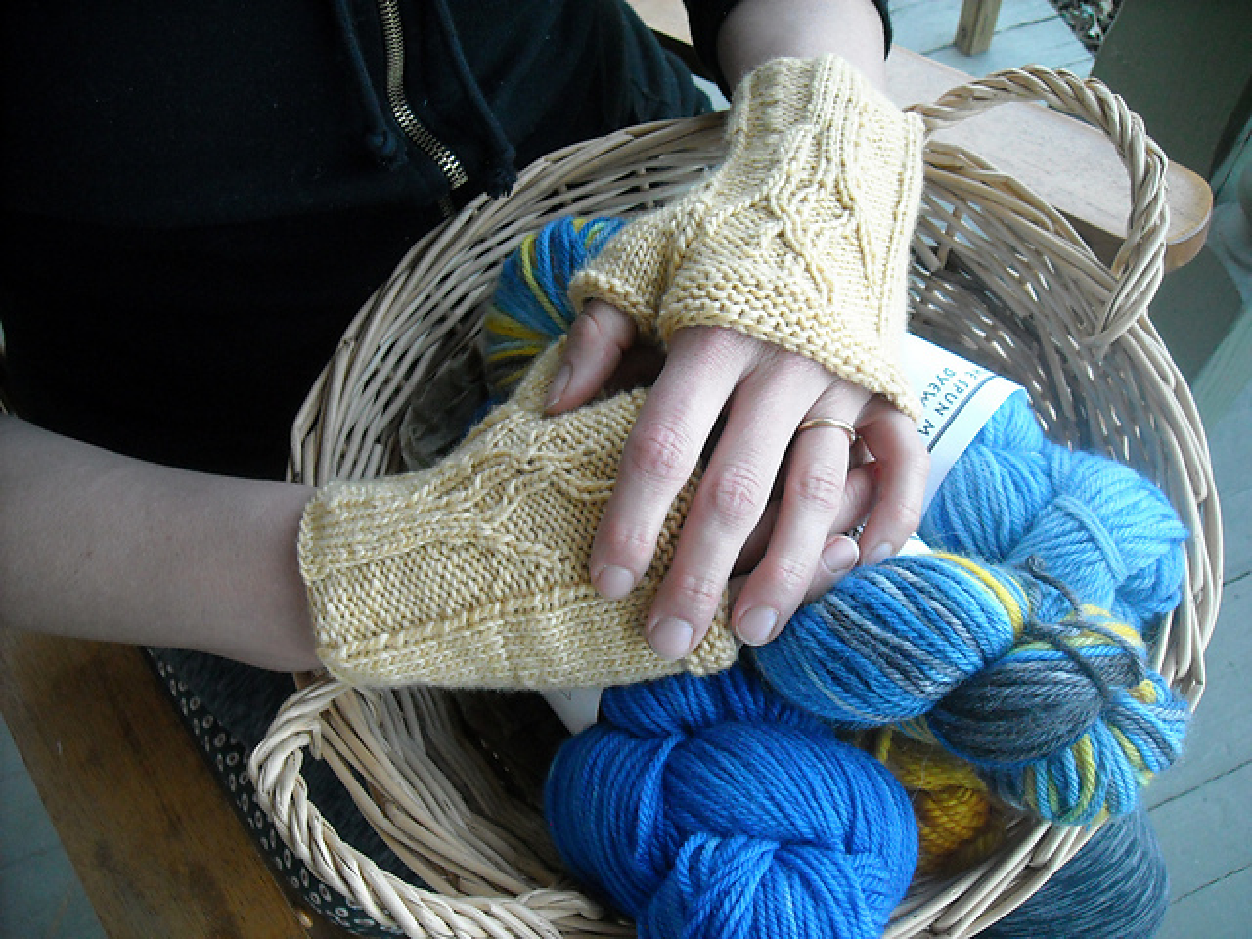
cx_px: 626
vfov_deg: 40.7
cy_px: 470
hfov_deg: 52.6
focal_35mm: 35
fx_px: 1266
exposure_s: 1/168
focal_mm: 5.7
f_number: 2.8
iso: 400
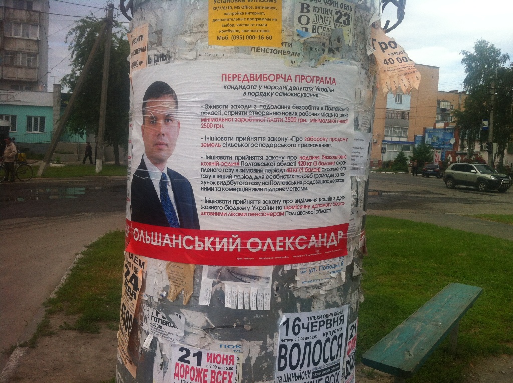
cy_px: 192
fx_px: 518
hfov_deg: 52.7
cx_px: 256
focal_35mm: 35
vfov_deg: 40.6
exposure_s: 1/838
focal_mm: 3.85
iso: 80
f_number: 2.8
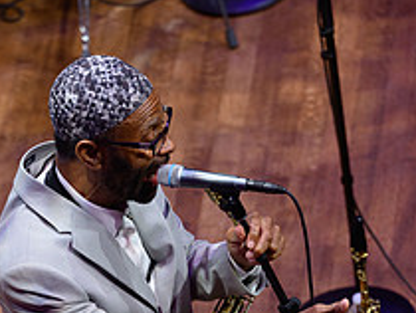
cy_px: 408
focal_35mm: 412
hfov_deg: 4.8
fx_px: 4957
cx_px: 214
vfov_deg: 3.6
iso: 800
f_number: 5
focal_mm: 200
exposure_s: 1/160
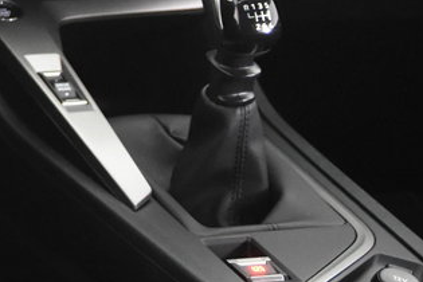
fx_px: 1375
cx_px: -259
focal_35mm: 117
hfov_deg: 15.7
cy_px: -49
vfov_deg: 11.5
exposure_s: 1/40
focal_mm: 24
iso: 5000
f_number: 3
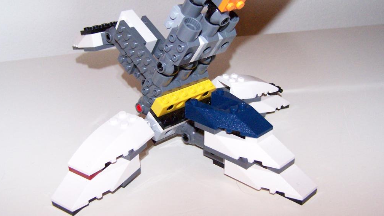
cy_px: 97
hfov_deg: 48.3
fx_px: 428
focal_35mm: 42
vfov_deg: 28.3
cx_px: 190
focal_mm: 6.3
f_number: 3.2
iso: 400
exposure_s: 1/45
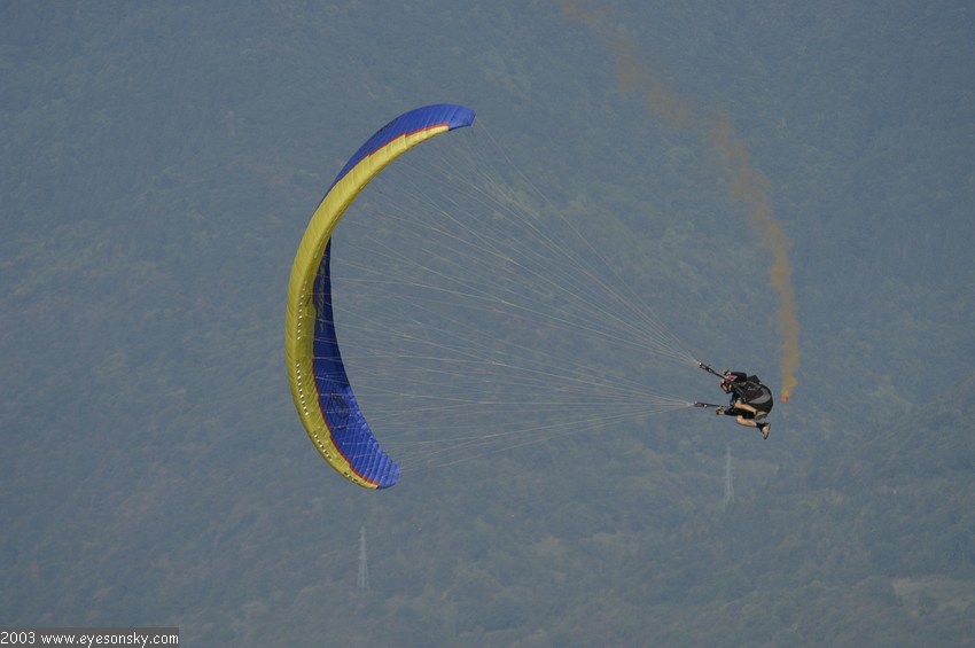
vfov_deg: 2.8
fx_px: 13393
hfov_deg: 4.2
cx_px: 488
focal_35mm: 495
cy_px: 324
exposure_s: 1/1250
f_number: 5.6
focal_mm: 330
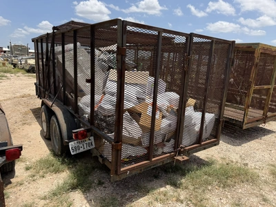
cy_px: 104
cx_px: 138
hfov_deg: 71.6
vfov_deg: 56.8
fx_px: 191
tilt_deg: -8.1
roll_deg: -1.8
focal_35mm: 24
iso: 80
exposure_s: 1/4405
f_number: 1.78
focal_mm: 6.76
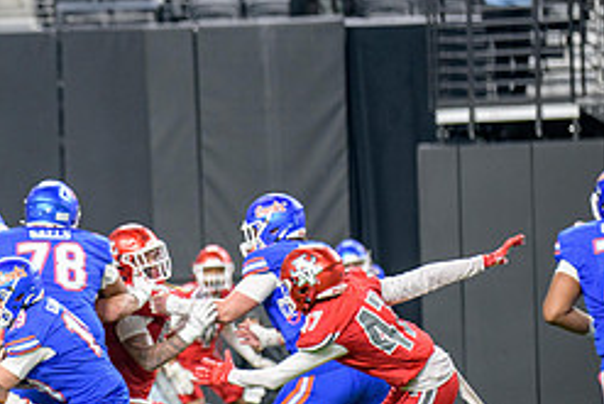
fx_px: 8679
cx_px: 61
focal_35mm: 517
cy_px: 271
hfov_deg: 4.0
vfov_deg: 2.7
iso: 1000
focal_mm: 220
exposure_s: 1/400
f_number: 2.8
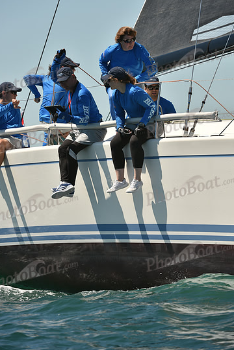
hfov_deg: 5.3
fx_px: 2515
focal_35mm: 258
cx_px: 112
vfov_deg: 8.0
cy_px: 165
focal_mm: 240
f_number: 7.1
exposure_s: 1/1250
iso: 250
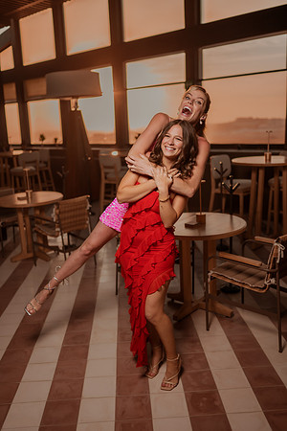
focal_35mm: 35
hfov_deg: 37.9
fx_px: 419
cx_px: 144
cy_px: 216
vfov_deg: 54.4
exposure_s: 1/2500
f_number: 1.8
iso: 100
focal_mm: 35
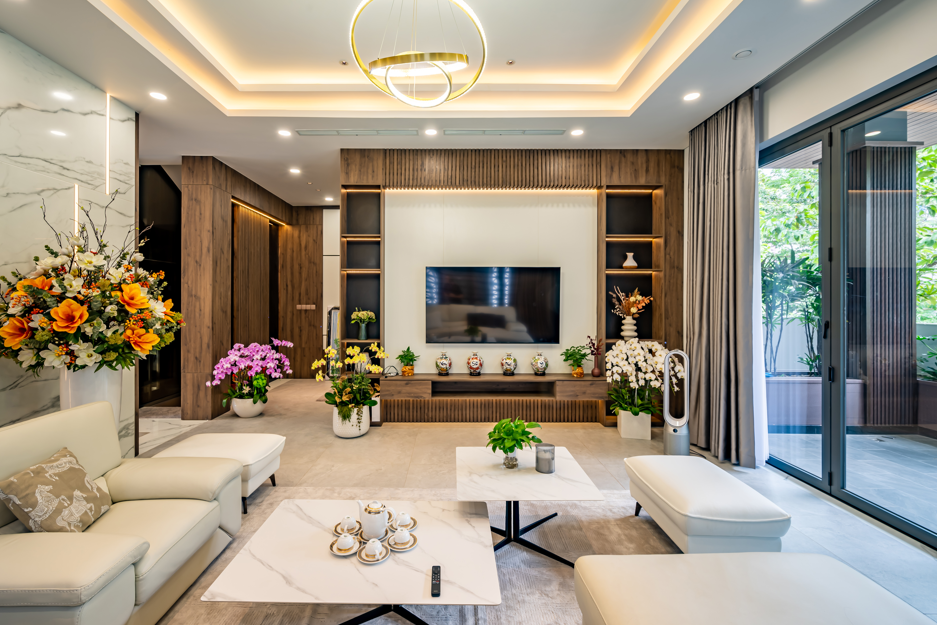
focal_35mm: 15
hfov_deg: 100.3
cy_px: 308
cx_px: 442
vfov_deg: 77.3
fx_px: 390
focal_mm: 14
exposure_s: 1/30
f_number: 9
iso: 100
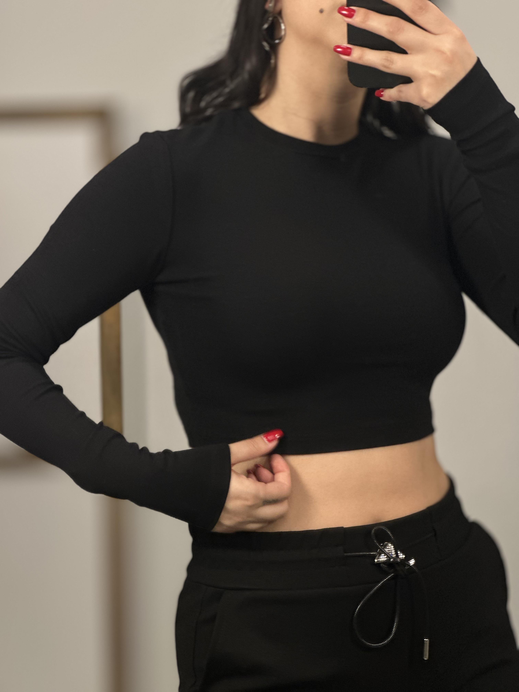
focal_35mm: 77
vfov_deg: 25.3
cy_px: 346
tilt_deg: -24.0
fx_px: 1539
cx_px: 260
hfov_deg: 19.1
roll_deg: +2.8
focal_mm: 9
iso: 125
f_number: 2.8
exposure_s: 1/50
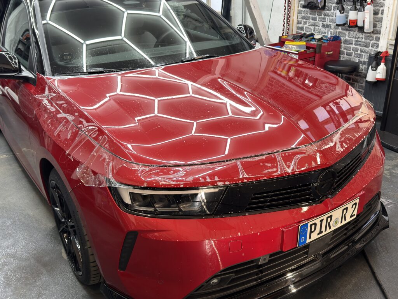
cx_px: 199
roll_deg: +1.4
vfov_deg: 40.7
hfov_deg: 52.6
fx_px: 402
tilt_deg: -23.9
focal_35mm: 35
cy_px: 150
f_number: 1.78
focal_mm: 6.76
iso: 64
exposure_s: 1/50
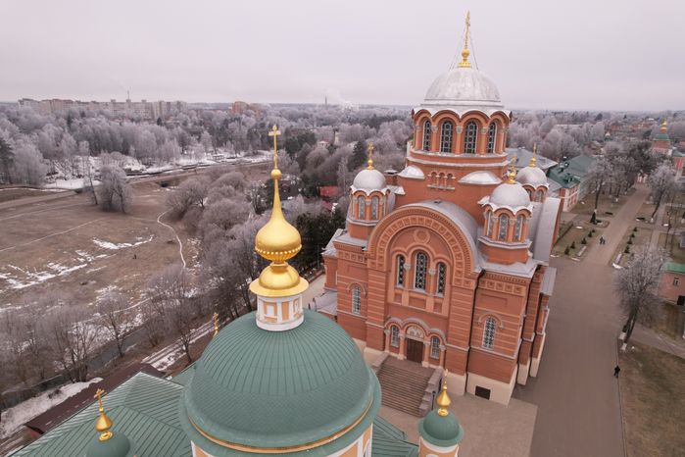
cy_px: 228
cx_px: 342
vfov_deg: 57.2
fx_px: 419
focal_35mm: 22
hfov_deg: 78.6
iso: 120
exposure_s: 1/320
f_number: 2.8
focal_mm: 8.38
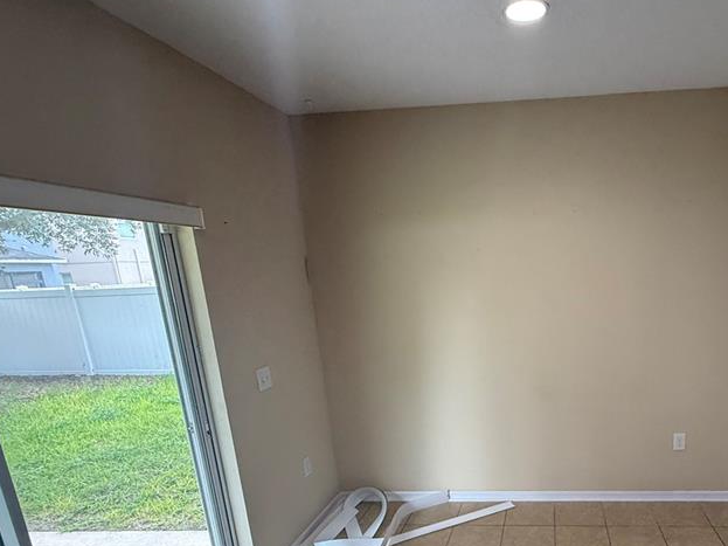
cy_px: 383
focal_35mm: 23
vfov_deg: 57.0
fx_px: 484
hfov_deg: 70.6
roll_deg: +1.1
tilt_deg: -11.2
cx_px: 514
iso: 250
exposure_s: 1/120
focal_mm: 2.22
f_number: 2.2
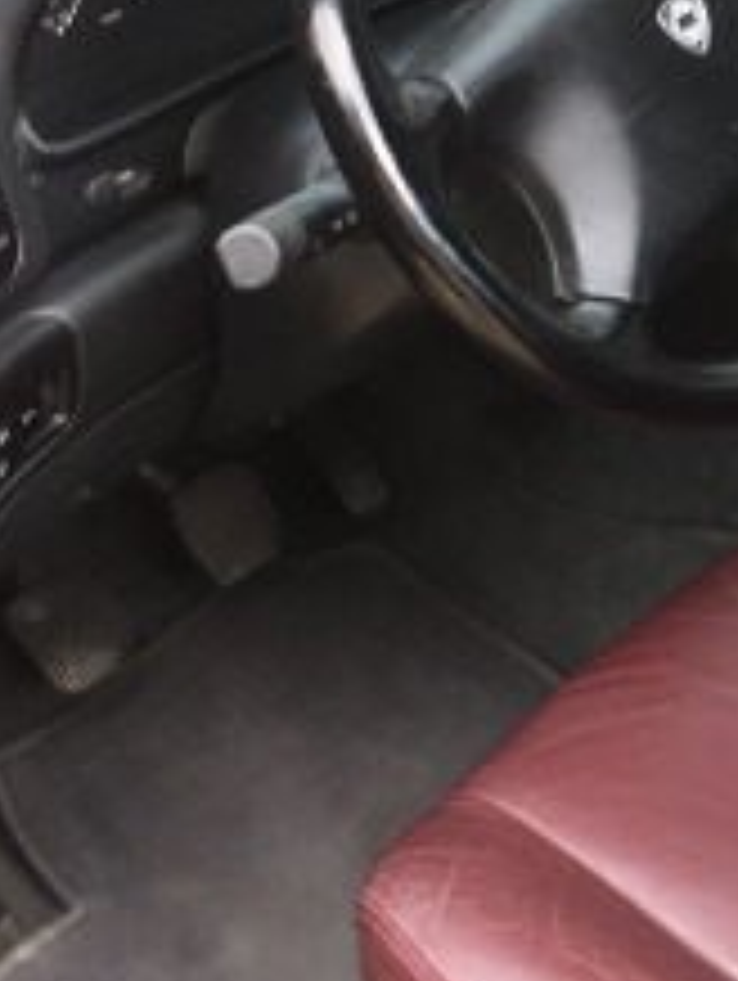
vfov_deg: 22.5
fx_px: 2412
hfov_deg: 16.6
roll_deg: +5.2
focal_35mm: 85
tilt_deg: -31.0
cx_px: 918
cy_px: 117
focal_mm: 4.15
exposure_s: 1/50
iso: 40
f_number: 2.2
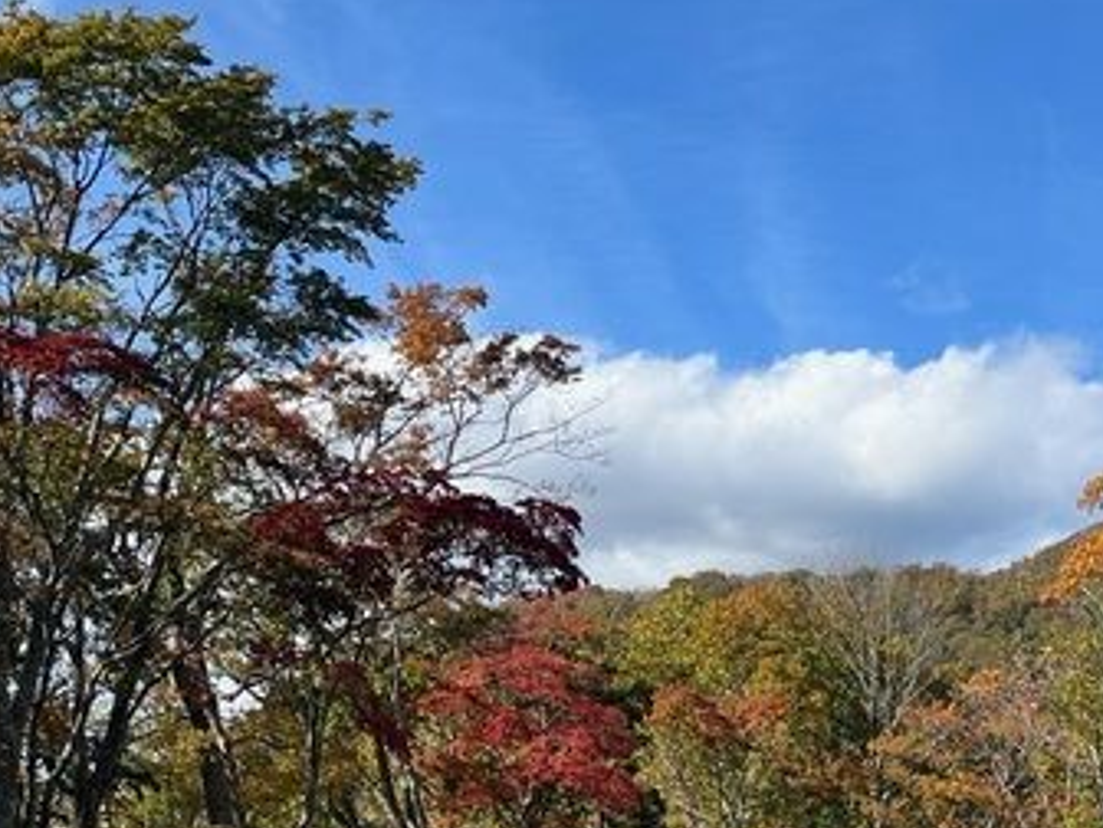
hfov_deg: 30.7
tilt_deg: +20.9
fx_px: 2007
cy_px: 245
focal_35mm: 63
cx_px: 576
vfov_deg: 23.1
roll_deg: -1.9
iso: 50
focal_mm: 5.1
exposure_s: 1/2825
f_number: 1.6
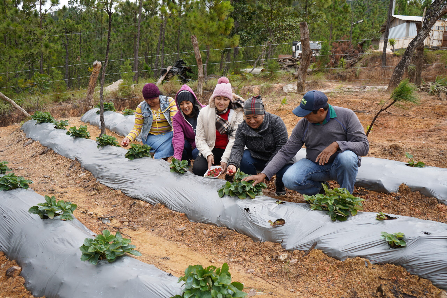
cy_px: 149
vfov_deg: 40.0
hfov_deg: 57.2
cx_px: 224
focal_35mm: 33
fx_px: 410
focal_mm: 33
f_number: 5.6
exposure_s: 1/160
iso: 100
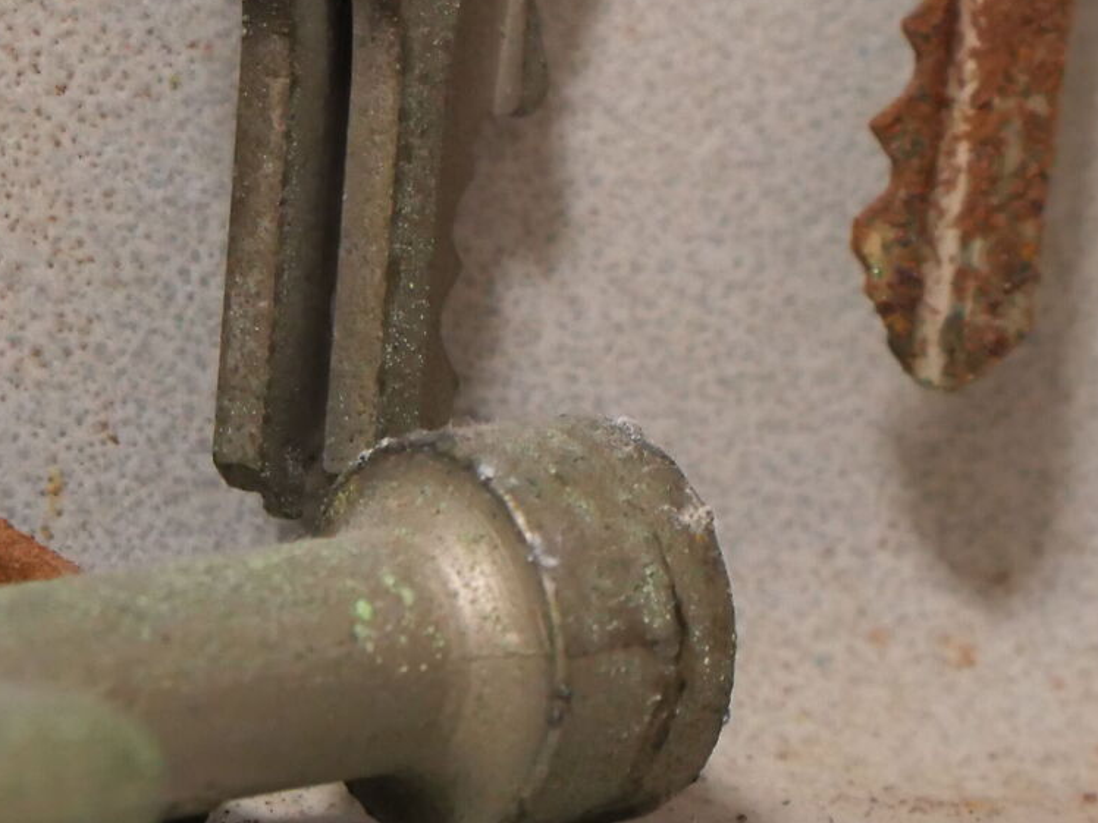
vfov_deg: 7.8
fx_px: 5900
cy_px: -437
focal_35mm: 186
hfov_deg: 10.6
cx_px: 806
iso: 1600
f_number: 5.5
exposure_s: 1/60
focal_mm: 29
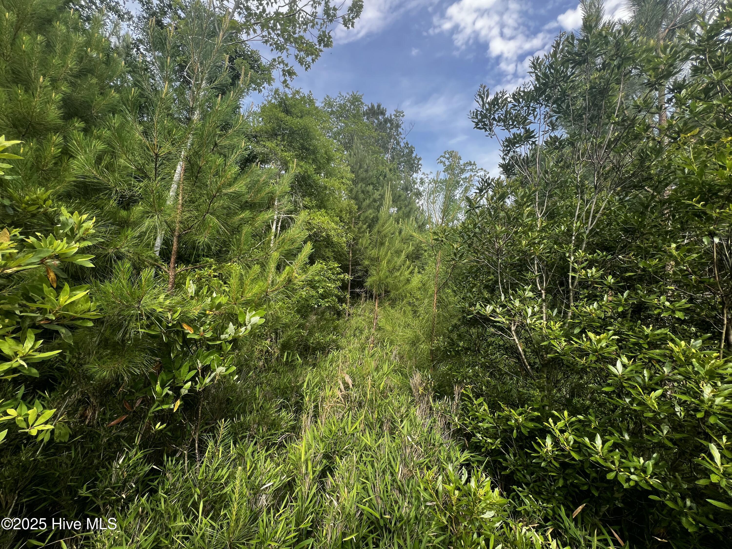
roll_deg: -2.3
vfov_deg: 89.9
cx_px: 366
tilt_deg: +3.4
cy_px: 274
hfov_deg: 106.2
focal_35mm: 13
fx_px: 275
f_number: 1.8
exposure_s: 1/435
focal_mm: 1.57
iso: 32
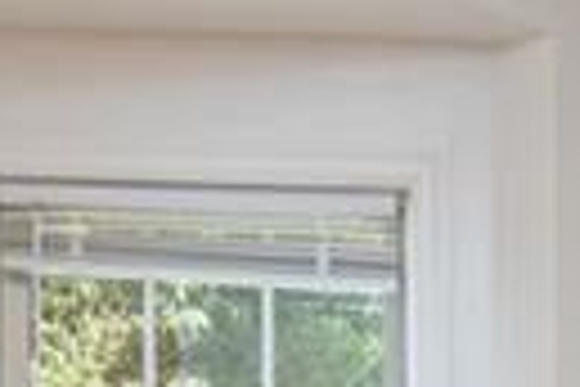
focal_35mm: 135
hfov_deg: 14.7
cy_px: 628
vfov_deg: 9.8
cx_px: 706
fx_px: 2175
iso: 400
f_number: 7.1
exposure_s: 1/125
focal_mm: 17
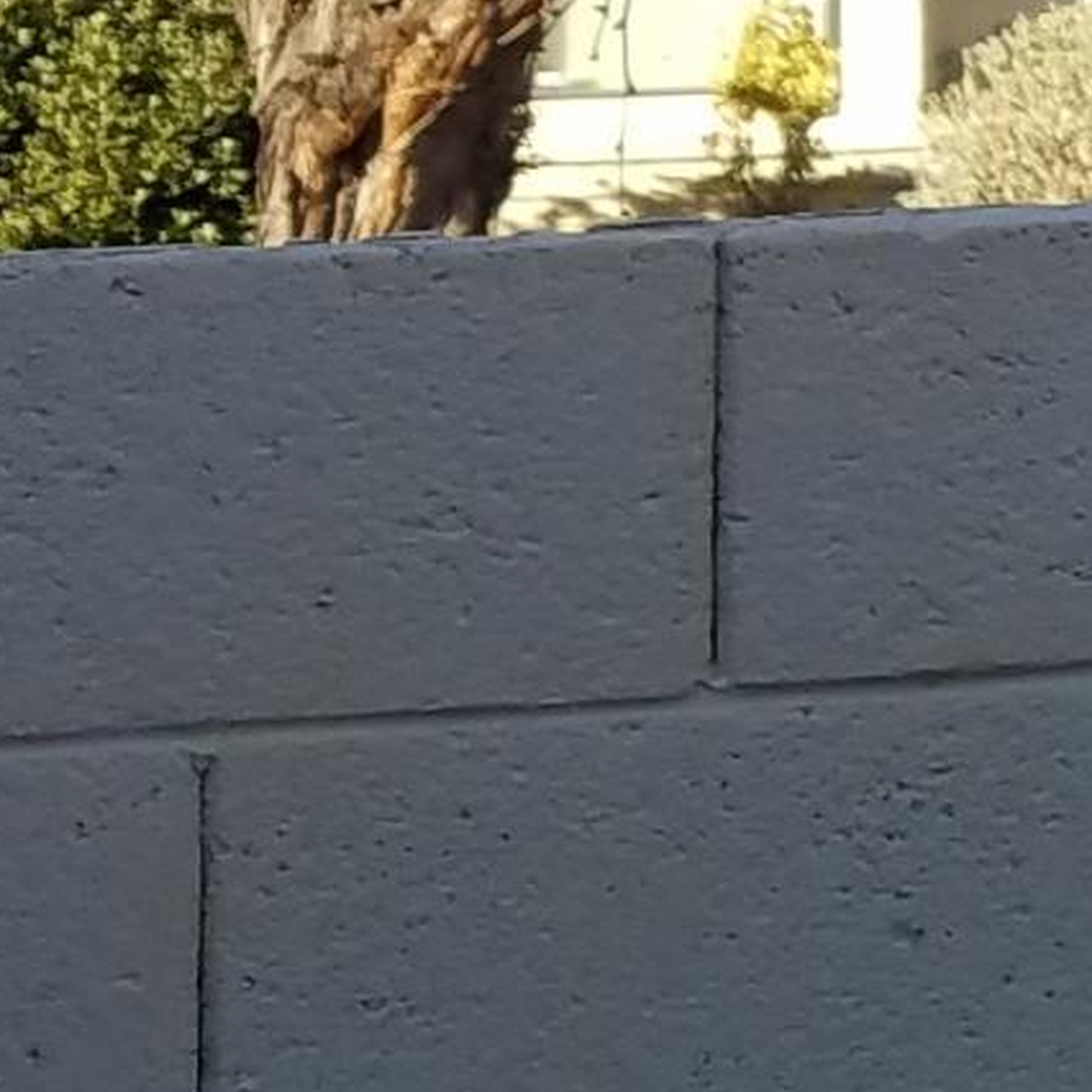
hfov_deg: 8.8
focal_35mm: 162
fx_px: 5782
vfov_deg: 10.3
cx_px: 3297
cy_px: -702
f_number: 1.7
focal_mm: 4.2
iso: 50
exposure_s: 1/814
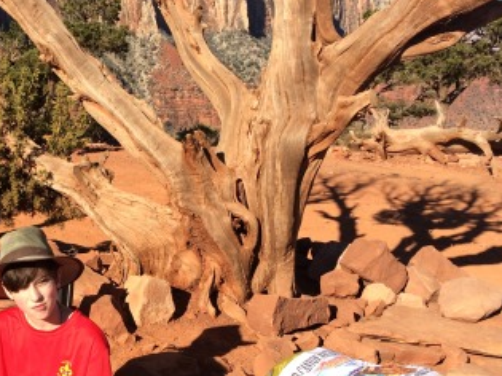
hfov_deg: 31.5
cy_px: 330
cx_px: 69
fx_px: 855
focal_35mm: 59
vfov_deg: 24.2
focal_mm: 4.15
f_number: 2.2
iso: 32
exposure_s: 1/1786
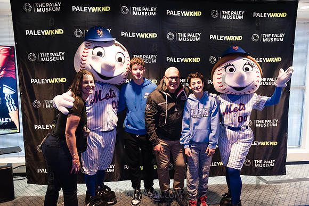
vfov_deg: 48.0
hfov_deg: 67.4
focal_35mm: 27
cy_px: 103
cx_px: 154
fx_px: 232
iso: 4000
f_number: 3.2
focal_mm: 27
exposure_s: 1/125
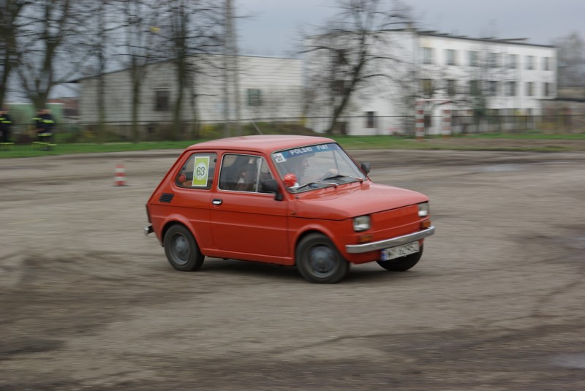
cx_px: 292
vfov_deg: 16.6
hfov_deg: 24.6
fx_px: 1342
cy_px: 196
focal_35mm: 82
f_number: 13
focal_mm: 55
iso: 100
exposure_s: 1/50
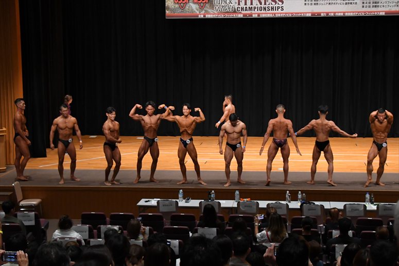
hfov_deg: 26.0
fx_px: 864
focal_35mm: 78
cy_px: 133
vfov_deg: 17.5
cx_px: 200
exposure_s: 1/400
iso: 4000
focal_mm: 52
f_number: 5.6
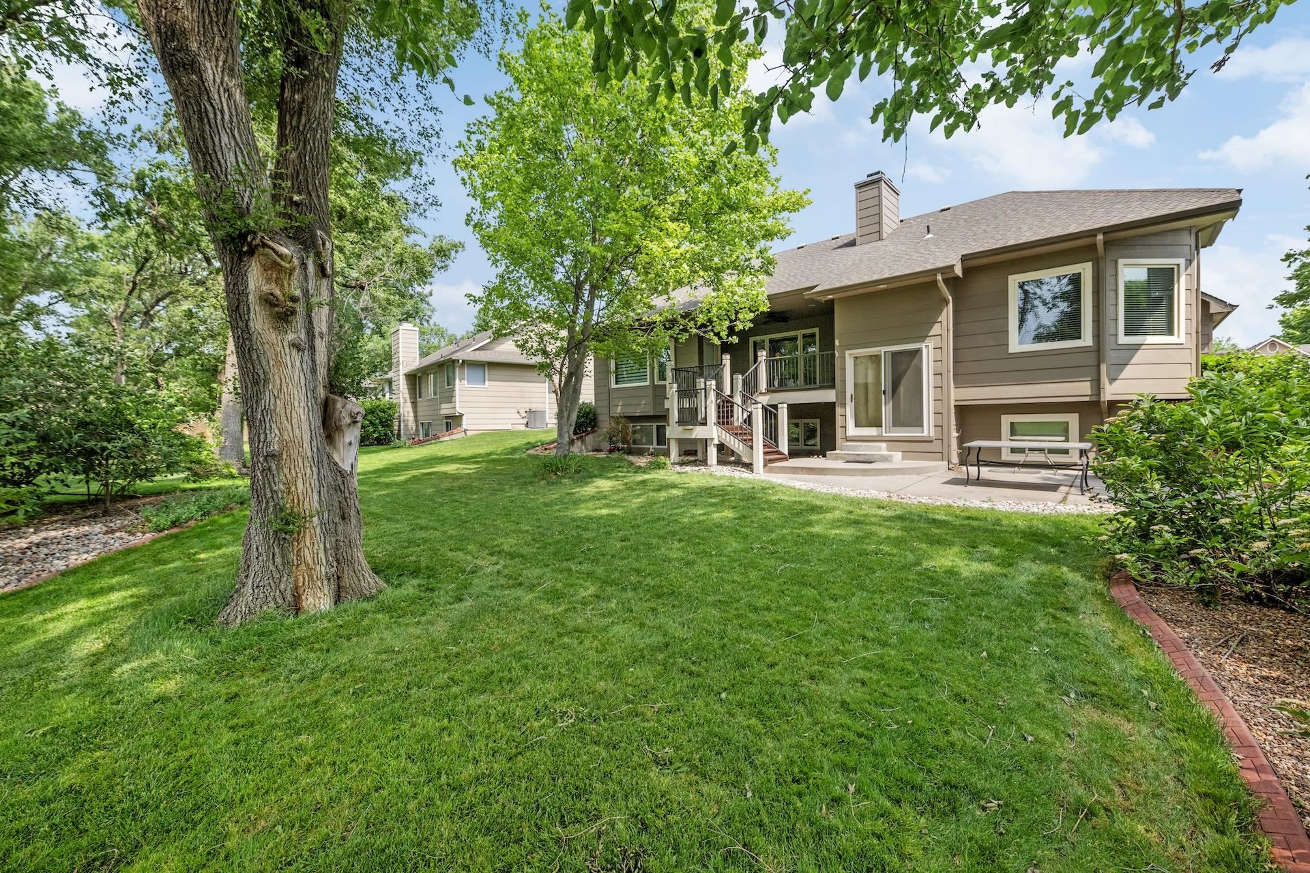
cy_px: 436
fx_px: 509
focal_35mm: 14
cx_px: 655
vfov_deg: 81.2
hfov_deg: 104.3
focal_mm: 14
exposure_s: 1/800
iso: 400
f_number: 7.1
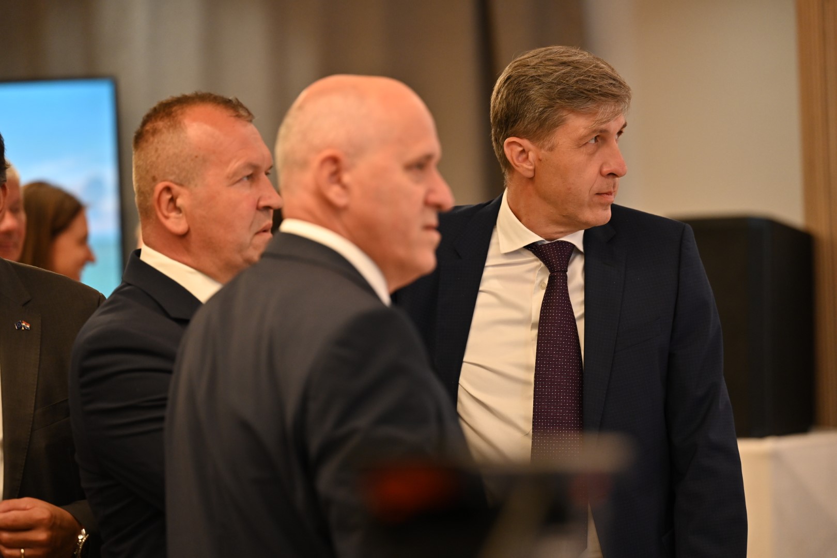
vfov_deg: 11.0
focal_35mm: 125
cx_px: 418
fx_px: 2906
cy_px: 279
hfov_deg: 16.4
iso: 1250
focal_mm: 125
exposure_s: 1/250
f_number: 2.8
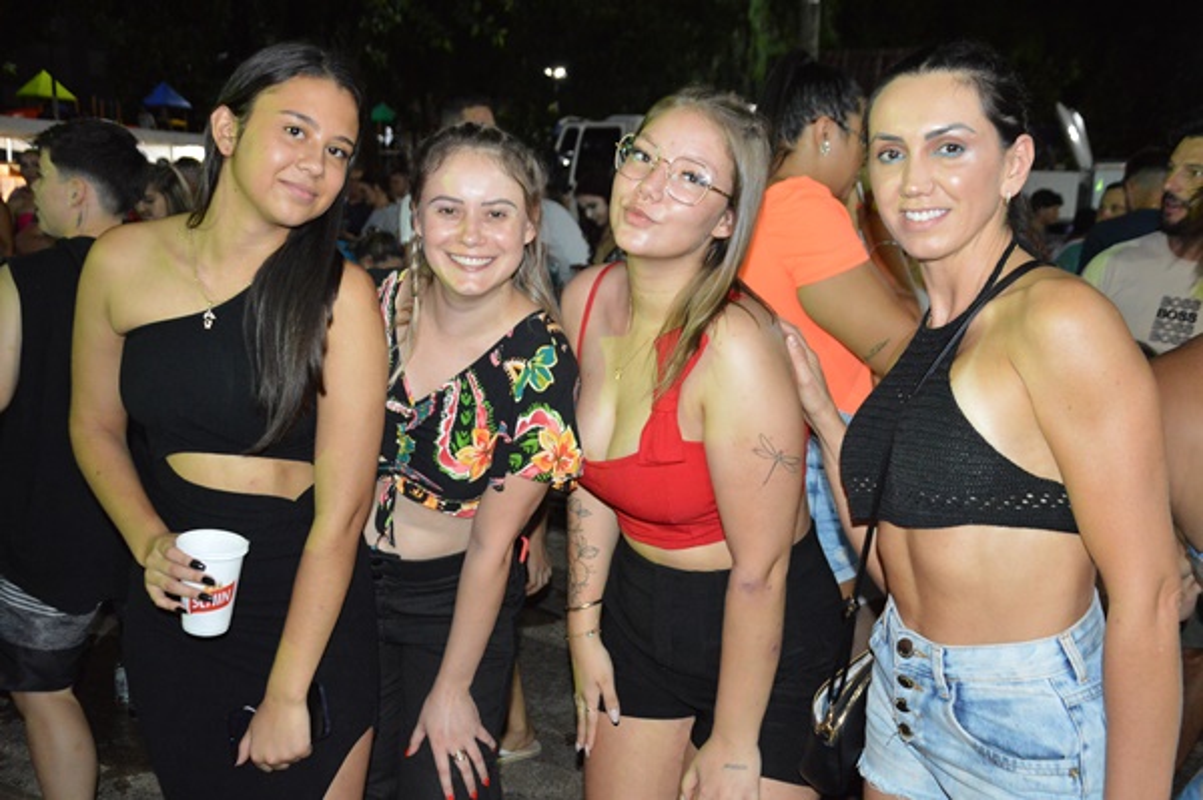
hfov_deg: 53.2
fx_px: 1202
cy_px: 400
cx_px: 602
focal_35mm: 36
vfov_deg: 36.8
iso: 3200
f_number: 3.8
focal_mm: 24
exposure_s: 1/60
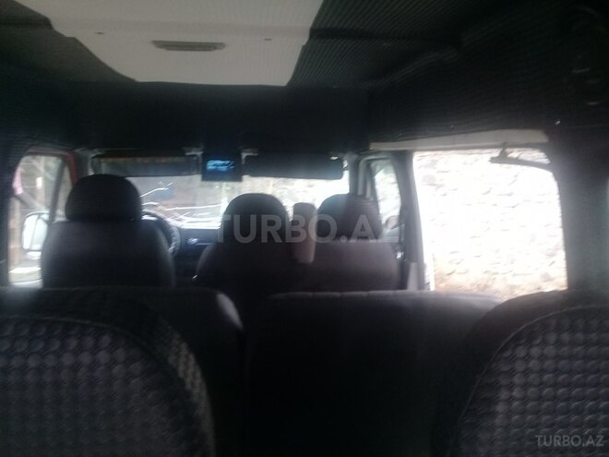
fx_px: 545
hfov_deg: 58.4
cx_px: 304
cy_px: 228
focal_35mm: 31
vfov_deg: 45.4
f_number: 2.2
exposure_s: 1/33
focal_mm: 3.3
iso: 100
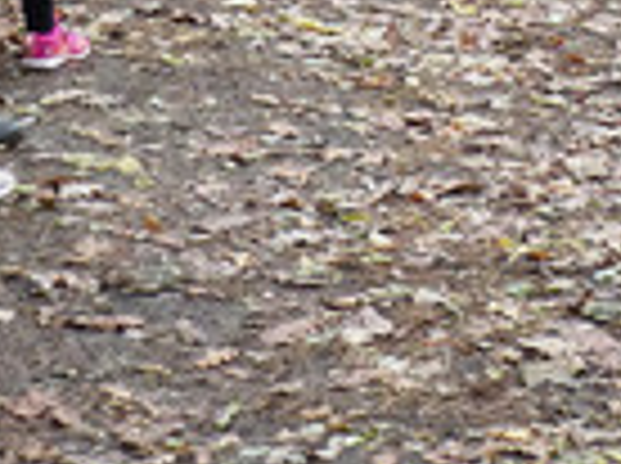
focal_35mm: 134
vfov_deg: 10.8
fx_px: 2400
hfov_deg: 14.3
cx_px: 747
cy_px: -144
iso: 200
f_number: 3.7
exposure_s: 1/80
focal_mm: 6.7
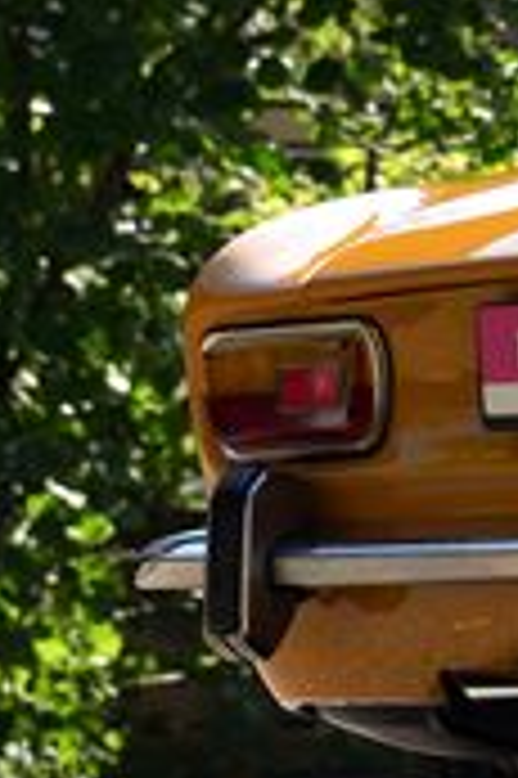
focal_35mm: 666
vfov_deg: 3.1
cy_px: -81
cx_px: 1423
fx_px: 14402
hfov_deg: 2.0
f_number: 8
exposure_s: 1/250
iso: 200
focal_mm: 120
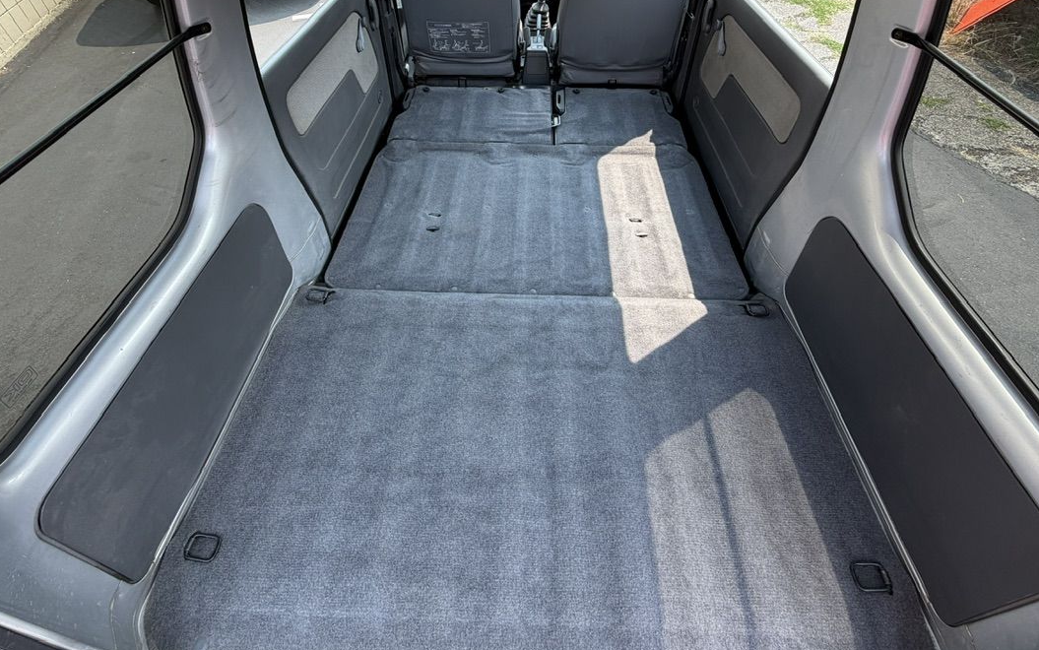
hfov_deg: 91.1
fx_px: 510
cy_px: 214
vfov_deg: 63.3
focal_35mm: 18
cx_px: 513
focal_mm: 2.22
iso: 40
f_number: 2.2
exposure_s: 1/178
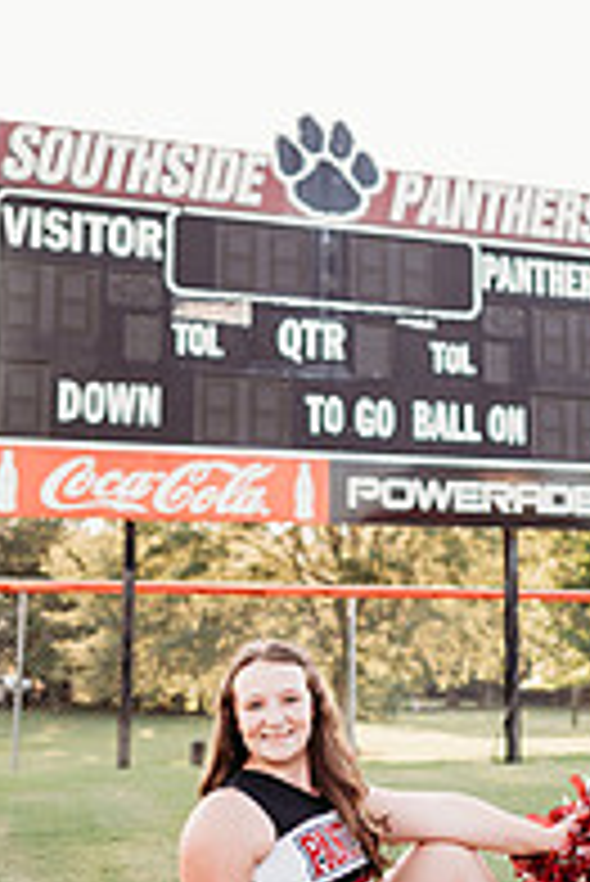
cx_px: 468
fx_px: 1350
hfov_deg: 24.3
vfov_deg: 36.2
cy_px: 436
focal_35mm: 55
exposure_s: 1/500
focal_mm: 24
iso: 125
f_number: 2
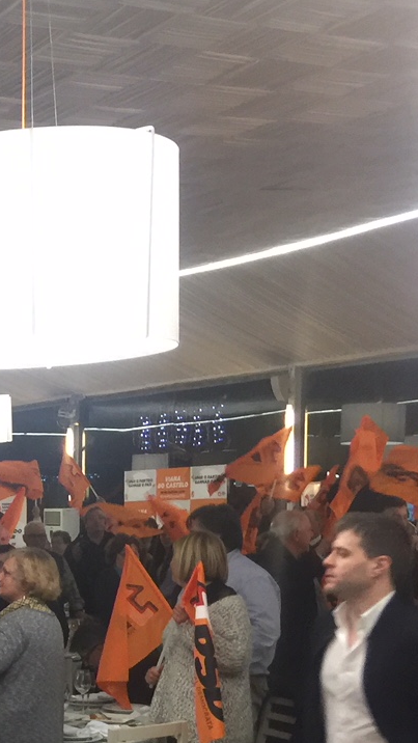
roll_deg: +0.8
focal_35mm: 72
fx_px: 1418
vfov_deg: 28.6
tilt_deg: -3.4
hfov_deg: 15.1
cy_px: 608
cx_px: -269
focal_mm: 4.15
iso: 80
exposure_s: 1/17
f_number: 2.2
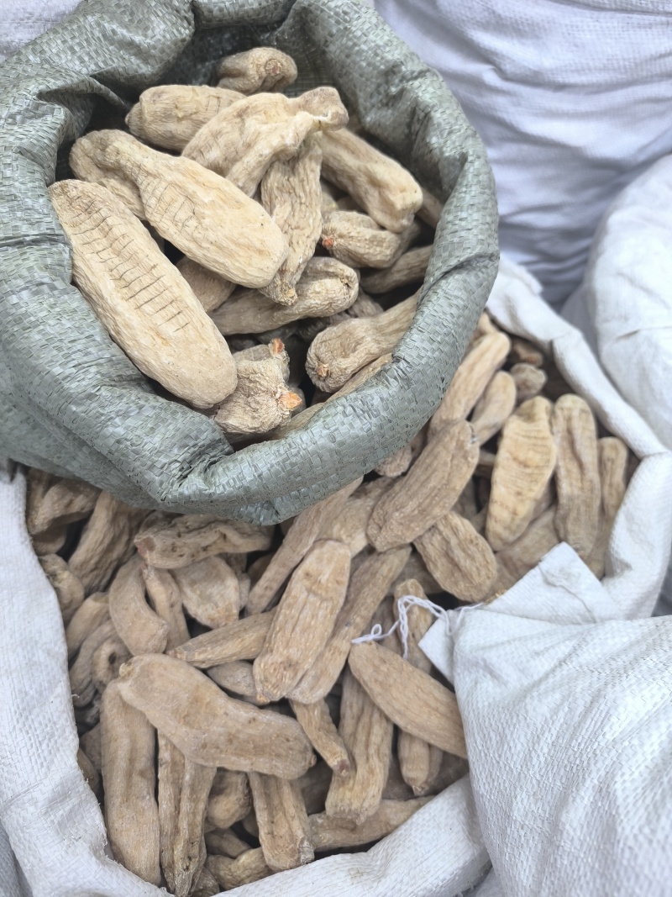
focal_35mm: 23
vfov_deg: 73.9
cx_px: 336
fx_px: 595
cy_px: 448
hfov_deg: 58.9
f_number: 1.65
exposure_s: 1/100
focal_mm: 6.14
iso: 800
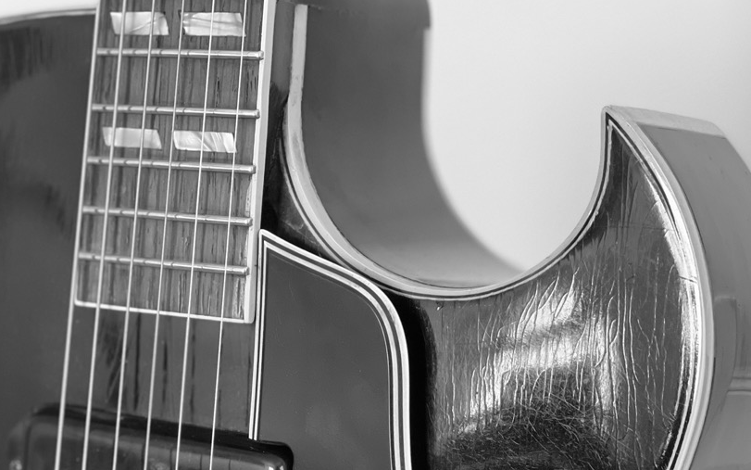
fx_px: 1781
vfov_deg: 14.9
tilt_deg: -17.4
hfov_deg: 23.7
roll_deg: +4.2
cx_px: 255
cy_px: 369
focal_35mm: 87
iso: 160
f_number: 2
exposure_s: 1/60
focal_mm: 6
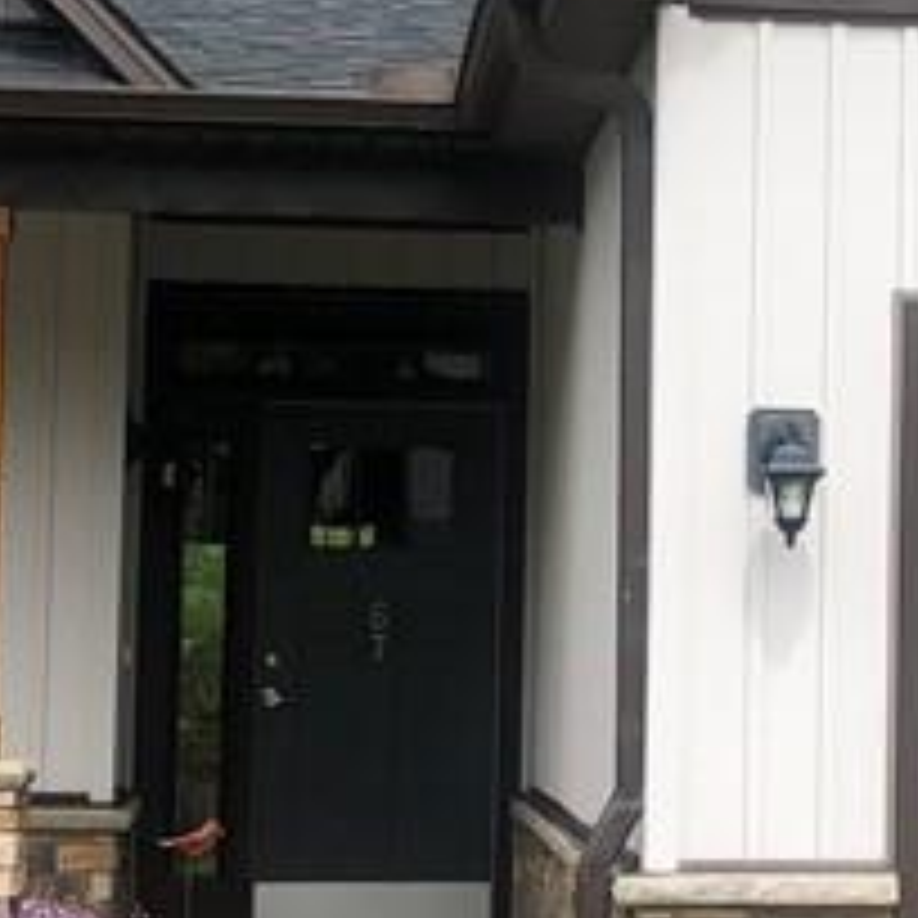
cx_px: 850
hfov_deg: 13.9
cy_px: 459
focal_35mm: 124
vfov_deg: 14.1
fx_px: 3720
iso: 20
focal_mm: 3.99
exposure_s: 1/1845
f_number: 1.8
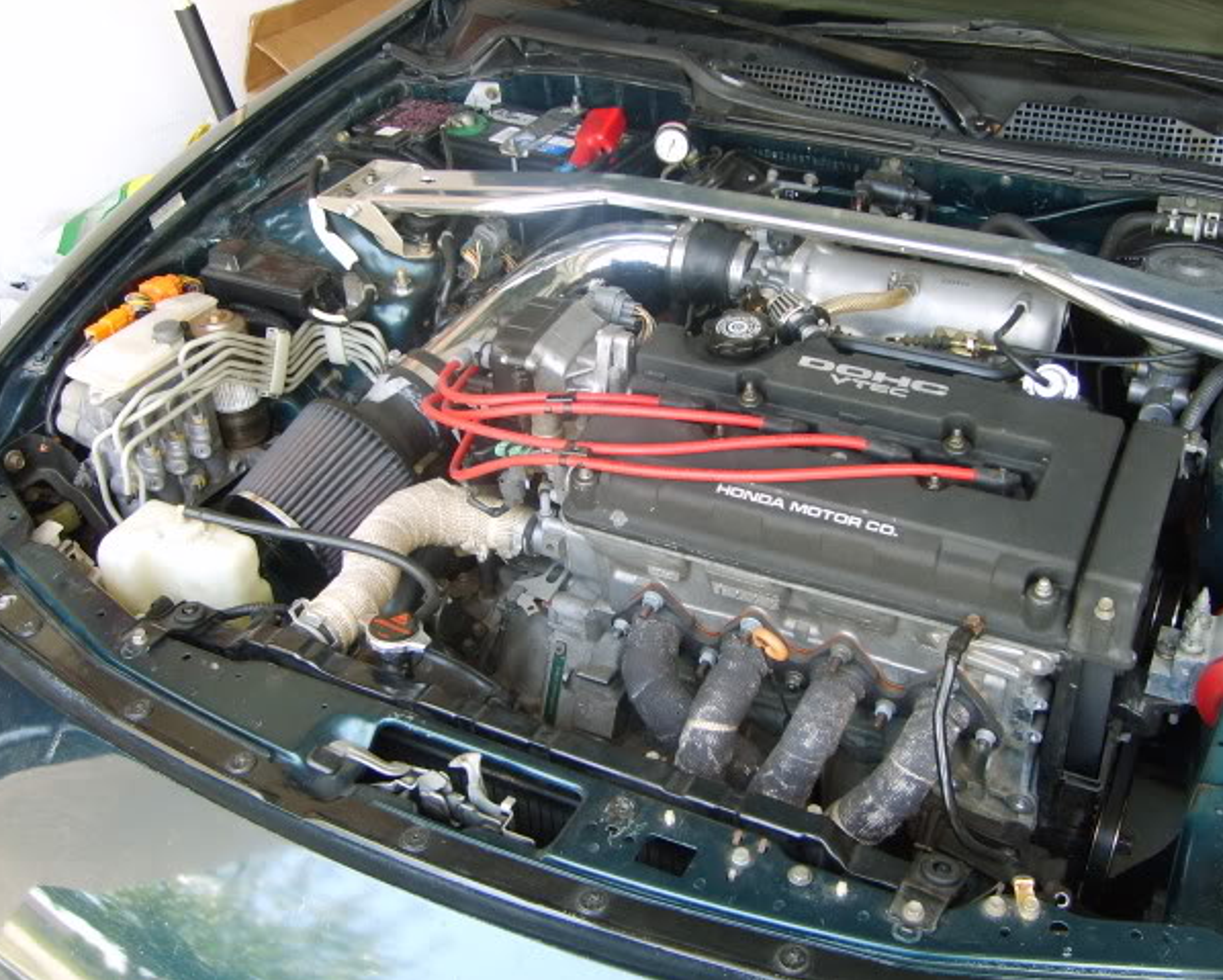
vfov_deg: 40.2
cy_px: 491
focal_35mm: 37
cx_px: 650
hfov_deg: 49.0
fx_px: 1340
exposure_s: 1/30
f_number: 2.8
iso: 64
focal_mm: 5.8
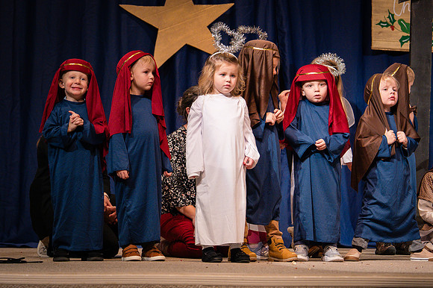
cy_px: 98
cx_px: 92
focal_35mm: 138
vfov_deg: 9.9
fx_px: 1660
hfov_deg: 14.8
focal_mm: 70
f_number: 2.8
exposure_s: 1/320
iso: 1000
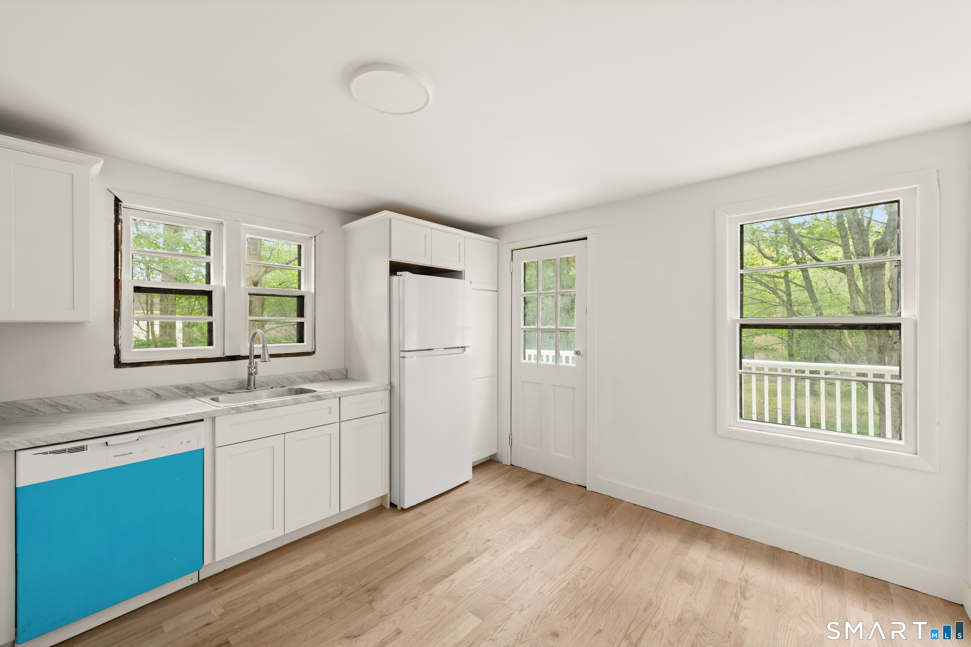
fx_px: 378
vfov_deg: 81.2
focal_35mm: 14
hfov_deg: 104.3
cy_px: 324
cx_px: 486
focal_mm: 14
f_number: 8
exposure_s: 1/8
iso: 250
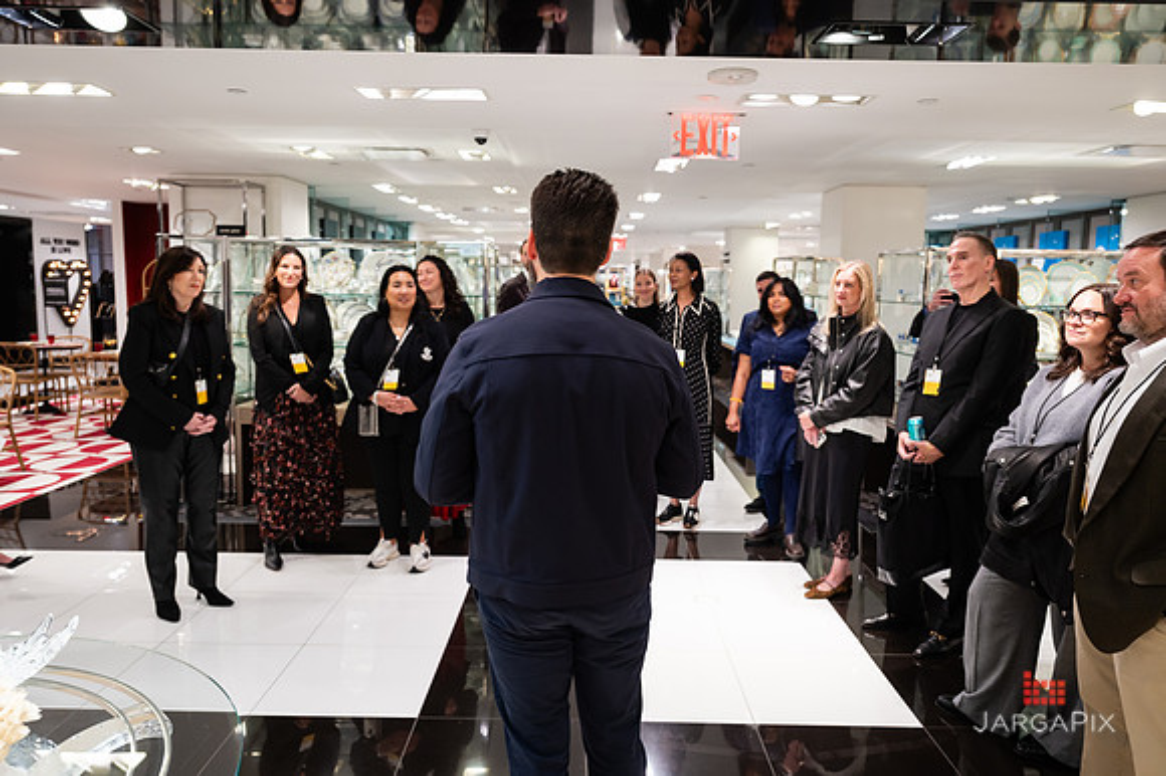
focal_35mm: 26
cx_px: 583
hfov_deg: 69.2
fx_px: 845
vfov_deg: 49.3
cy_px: 388
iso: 800
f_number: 3.2
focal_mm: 24
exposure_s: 1/160
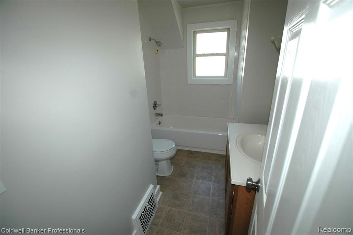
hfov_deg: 100.5
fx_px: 147
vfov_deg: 77.2
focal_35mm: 15
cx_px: 176
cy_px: 118
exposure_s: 1/60
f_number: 4
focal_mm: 10
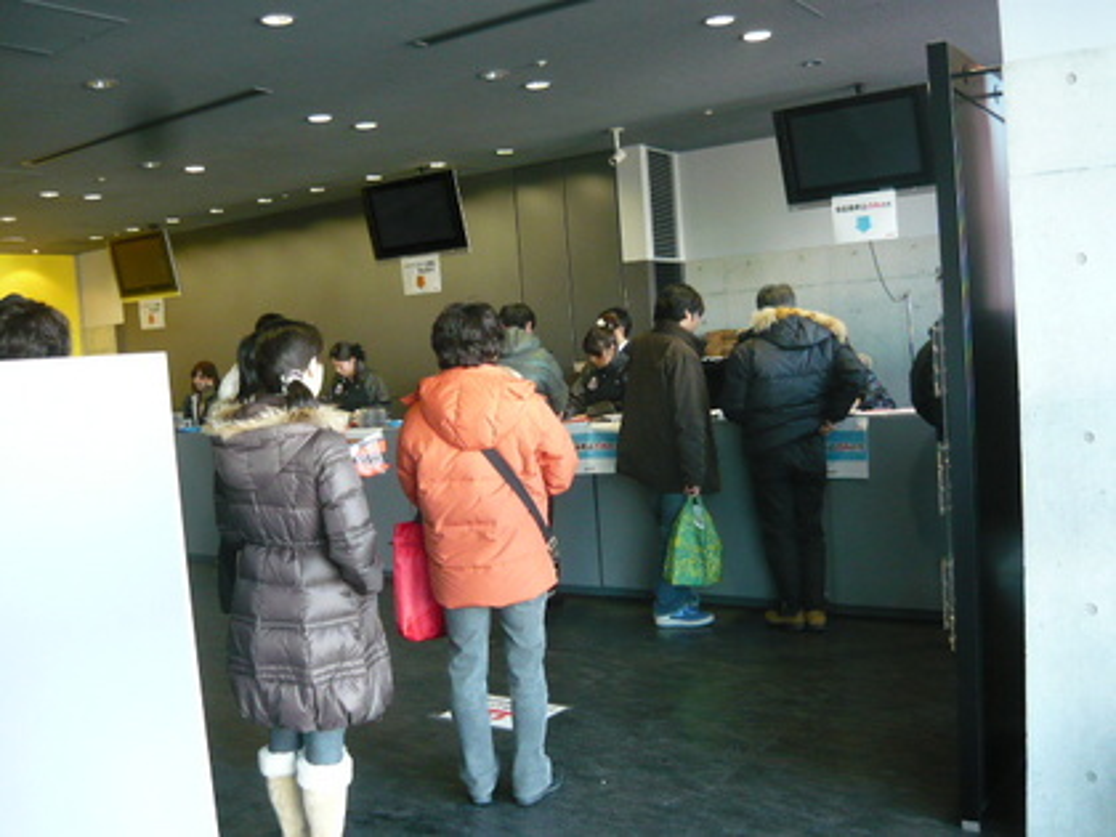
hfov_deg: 55.4
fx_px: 1064
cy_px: 418
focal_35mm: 33
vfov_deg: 42.9
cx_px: 558
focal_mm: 5.5
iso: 320
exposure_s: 1/30
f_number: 2.8
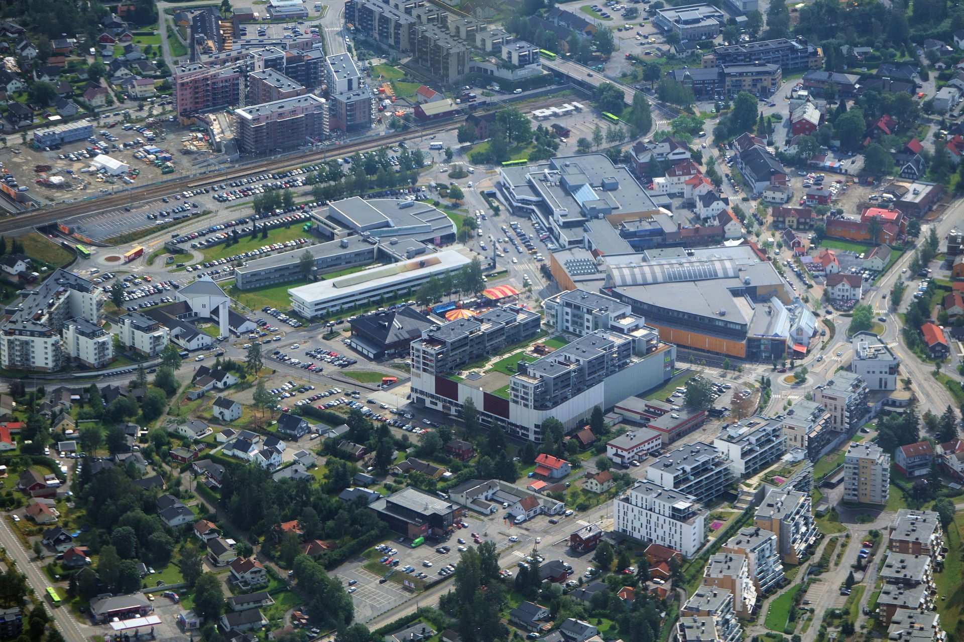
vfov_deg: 8.4
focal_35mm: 164
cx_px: 482
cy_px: 321
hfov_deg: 12.5
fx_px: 4391
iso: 100
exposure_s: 1/400
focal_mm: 60.29
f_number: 4
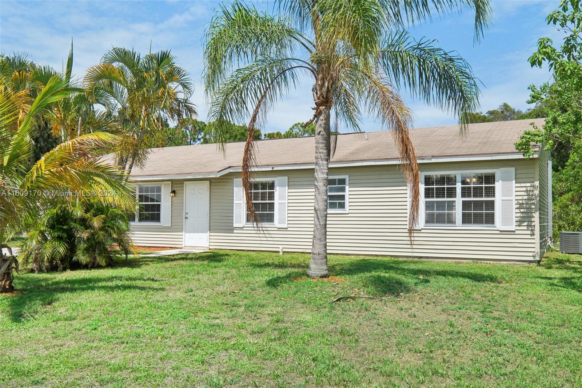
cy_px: 194
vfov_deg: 43.6
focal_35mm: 30
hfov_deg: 61.9
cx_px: 291
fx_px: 485
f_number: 9
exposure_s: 1/3000
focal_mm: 20
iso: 1250
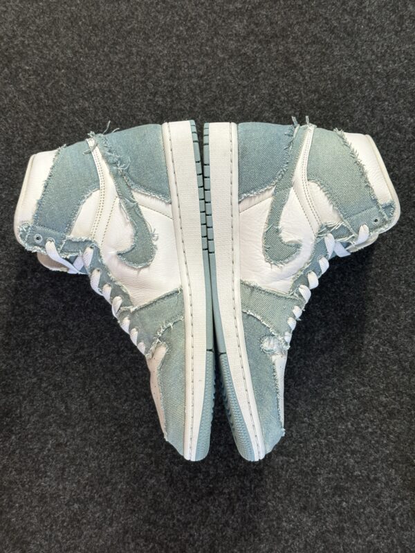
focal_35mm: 48
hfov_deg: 30.3
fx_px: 767
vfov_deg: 39.6
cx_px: 208
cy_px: 276
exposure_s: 1/50
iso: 160
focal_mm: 6.86
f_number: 1.78
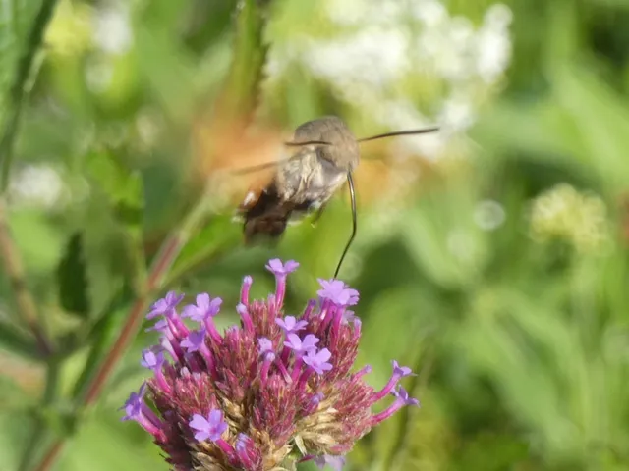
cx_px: 314
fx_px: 5978
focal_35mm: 329
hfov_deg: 6.0
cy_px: 236
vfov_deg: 4.5
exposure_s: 1/80
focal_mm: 58.9
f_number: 5.6
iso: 100
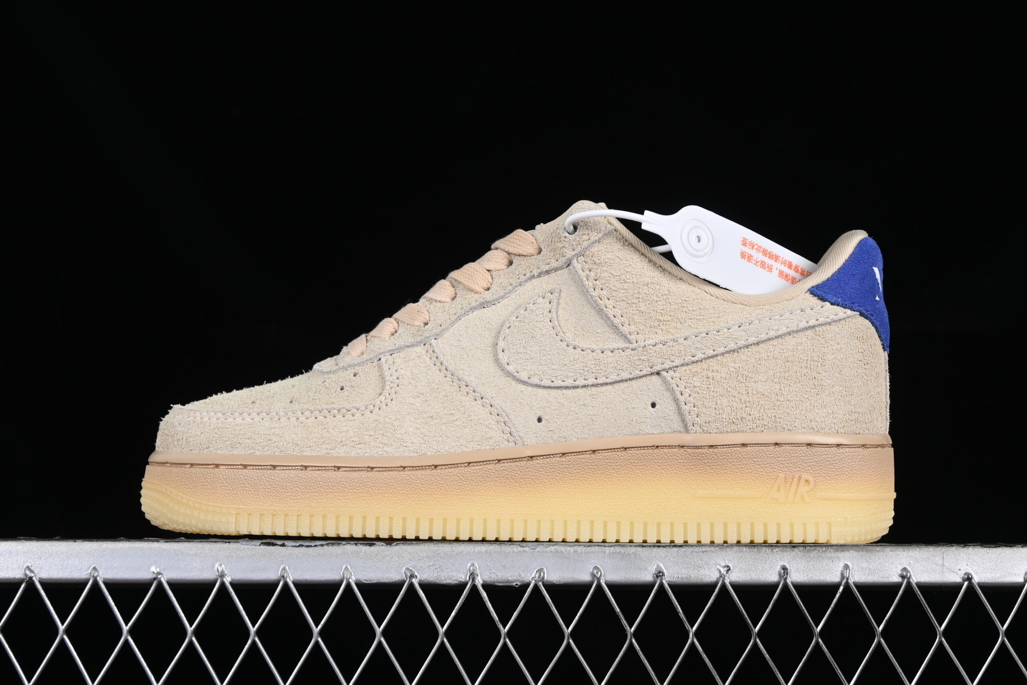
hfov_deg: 27.0
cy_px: 342
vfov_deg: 18.2
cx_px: 514
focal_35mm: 75
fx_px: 2140
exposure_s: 1/80
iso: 160
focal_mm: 50
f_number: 8
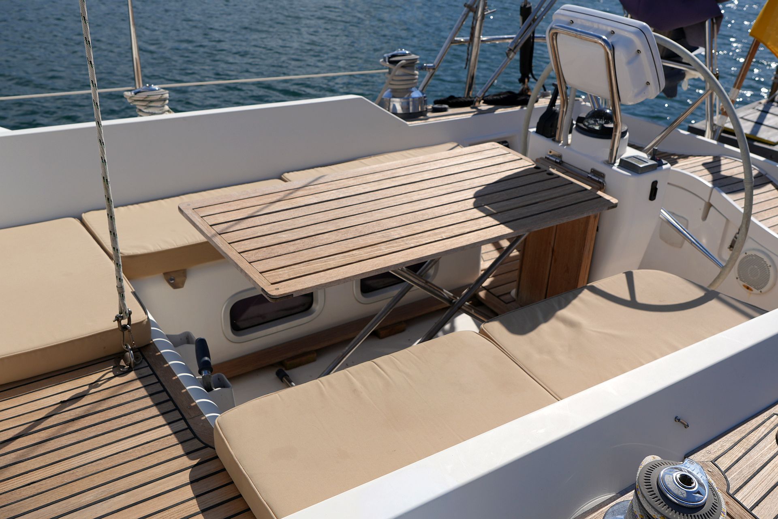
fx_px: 778
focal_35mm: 36
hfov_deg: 53.1
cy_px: 260
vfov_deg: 36.9
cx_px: 389
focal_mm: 24
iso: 100
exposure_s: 1/1600
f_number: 5
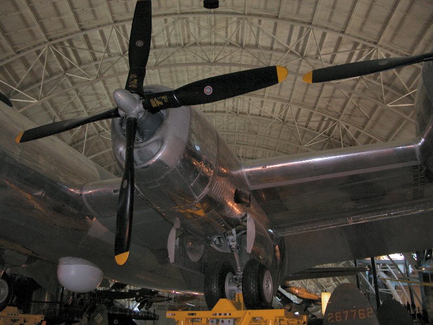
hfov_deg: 52.6
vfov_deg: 40.7
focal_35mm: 35
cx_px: 216
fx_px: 438
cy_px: 162
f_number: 2.8
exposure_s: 1/60
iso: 200
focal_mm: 8.9
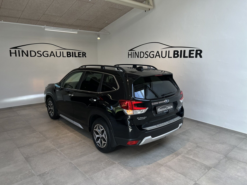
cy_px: 92
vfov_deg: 53.1
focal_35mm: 26
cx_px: 124
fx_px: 186
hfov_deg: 67.3
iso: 64
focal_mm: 5.7
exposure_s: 1/171
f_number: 1.5
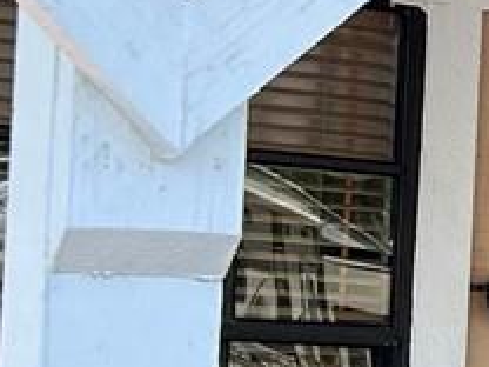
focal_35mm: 200
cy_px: 308
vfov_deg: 7.4
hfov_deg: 8.1
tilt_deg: +3.0
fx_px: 2825
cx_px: 1580
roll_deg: -1.2
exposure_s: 1/1209
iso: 50
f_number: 1.5
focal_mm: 5.7
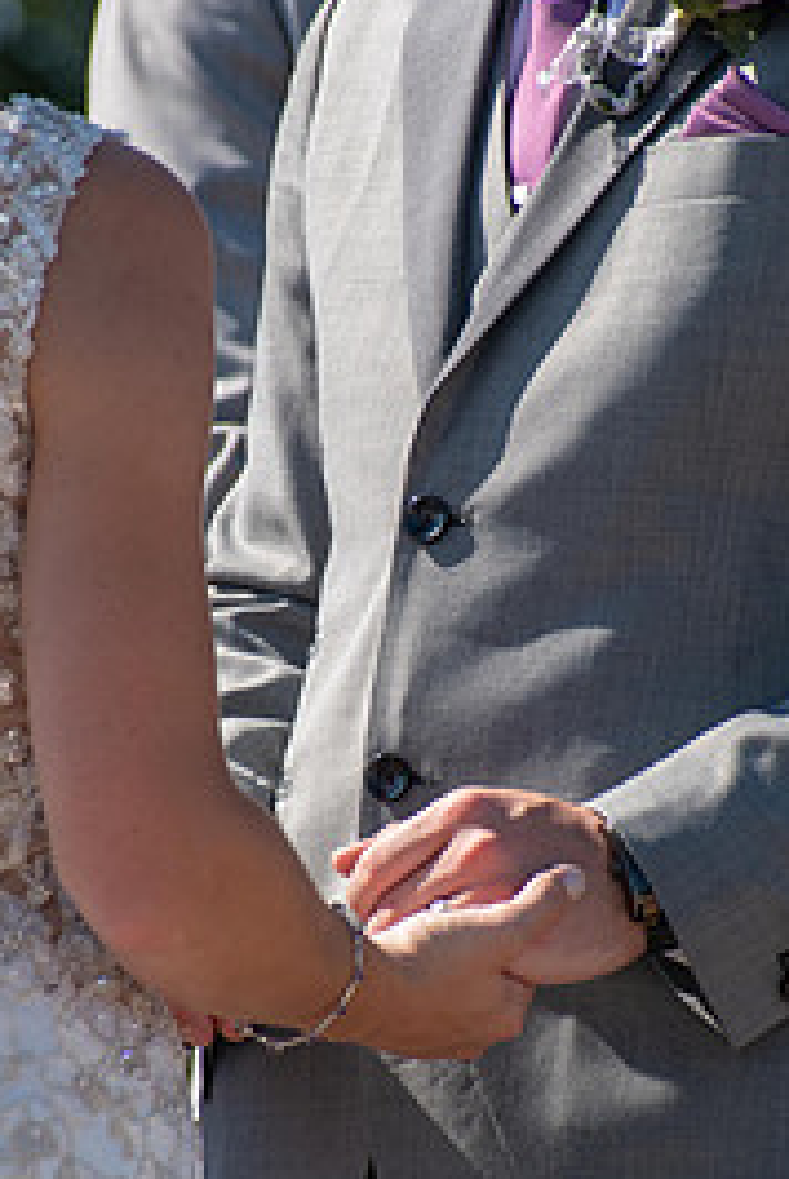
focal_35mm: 760
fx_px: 24918
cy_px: 731
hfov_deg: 1.8
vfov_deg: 2.7
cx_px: 408
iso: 100
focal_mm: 300
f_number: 9
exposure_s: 1/200
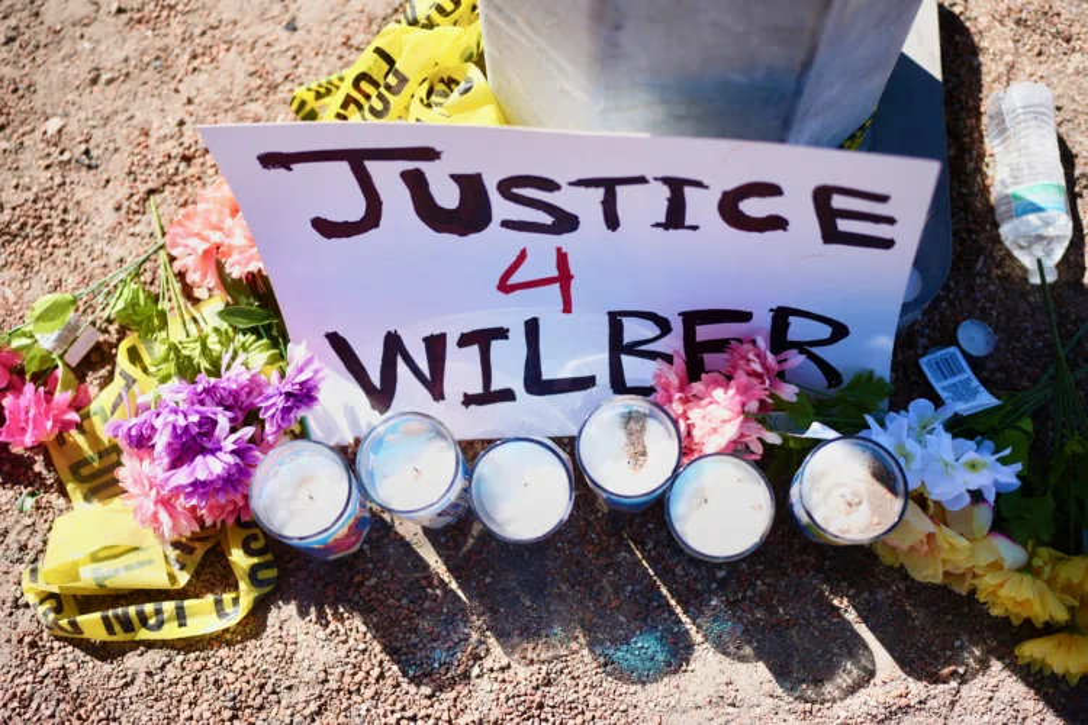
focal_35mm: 35
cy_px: 362
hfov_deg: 54.4
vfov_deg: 37.9
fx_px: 1058
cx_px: 544
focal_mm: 35
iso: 125
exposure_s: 1/5000
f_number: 1.6
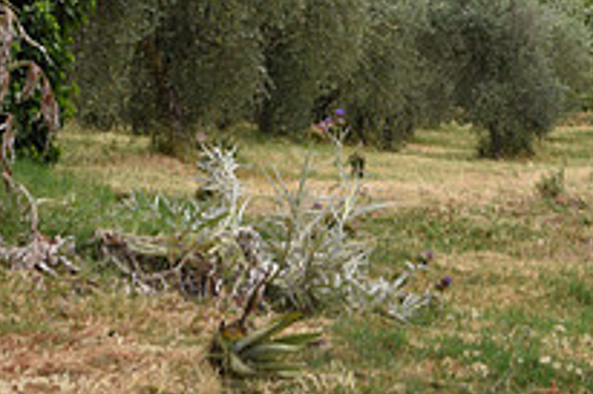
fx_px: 2321
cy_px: -114
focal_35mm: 141
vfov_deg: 9.5
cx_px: 389
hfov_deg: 14.5
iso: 64
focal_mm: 50
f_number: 7.1
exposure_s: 1/125
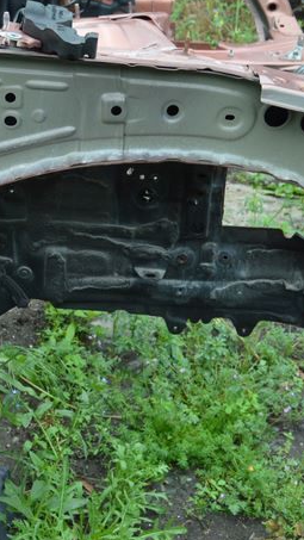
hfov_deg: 15.3
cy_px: 189
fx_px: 1117
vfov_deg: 27.0
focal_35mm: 78
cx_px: 15
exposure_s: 1/100
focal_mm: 22
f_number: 5
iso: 400
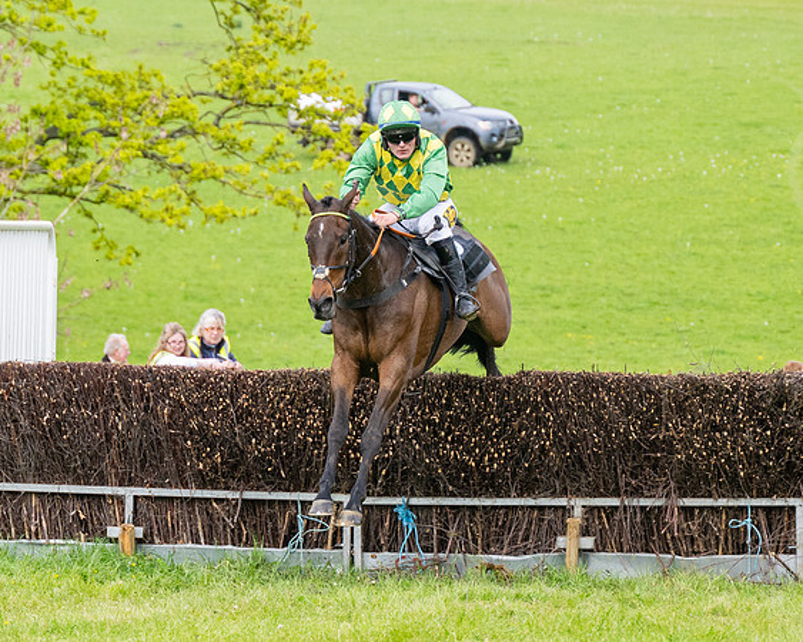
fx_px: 8666
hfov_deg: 5.3
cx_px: 390
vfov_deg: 4.2
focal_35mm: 365
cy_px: 287
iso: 400
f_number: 4
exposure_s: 1/1600
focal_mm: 125
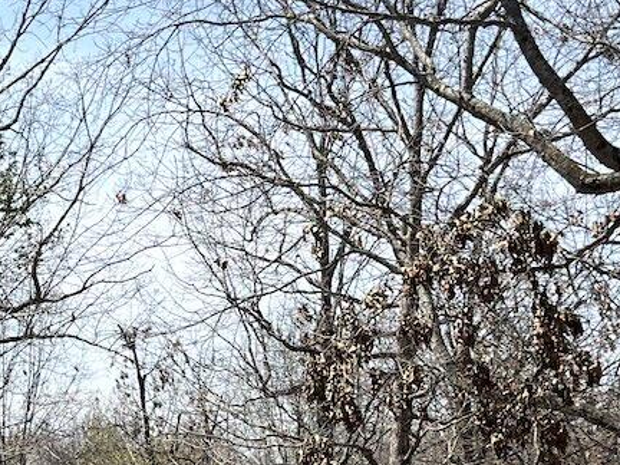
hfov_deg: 14.0
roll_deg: -0.4
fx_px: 2490
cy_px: 772
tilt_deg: -6.3
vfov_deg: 10.2
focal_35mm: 139
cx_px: -22
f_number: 1.78
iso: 64
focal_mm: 6.76
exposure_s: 1/2915
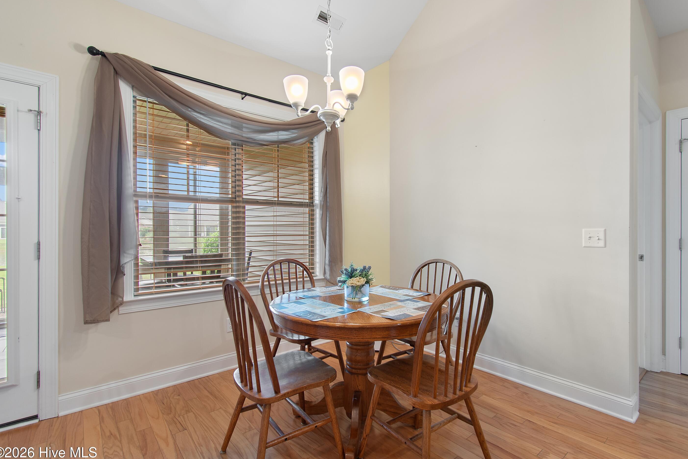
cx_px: 360
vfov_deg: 73.7
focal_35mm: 16
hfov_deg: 96.7
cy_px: 230
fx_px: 306
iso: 100
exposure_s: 1/2
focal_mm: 10
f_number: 4.5
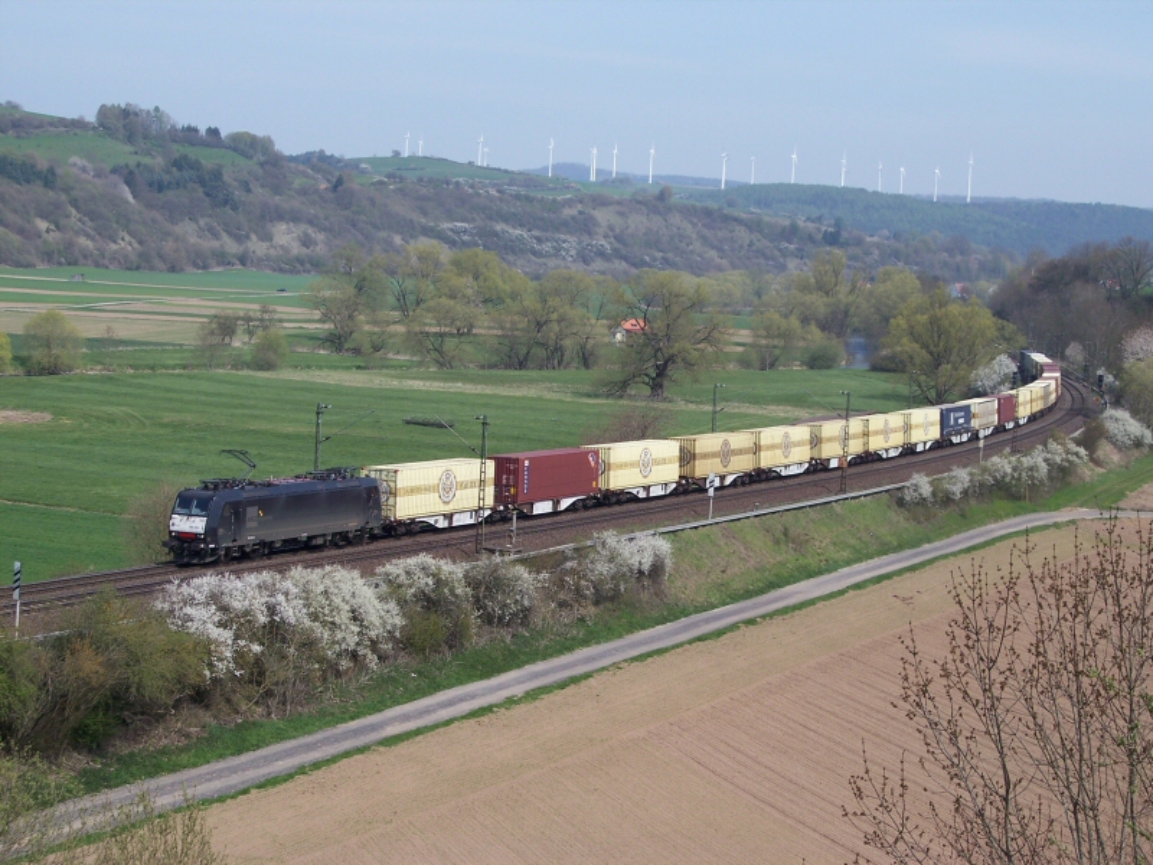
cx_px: 576
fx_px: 2598
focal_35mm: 78
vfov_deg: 18.9
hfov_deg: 25.0
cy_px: 432
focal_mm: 16
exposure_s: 1/350
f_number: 5.6
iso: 100
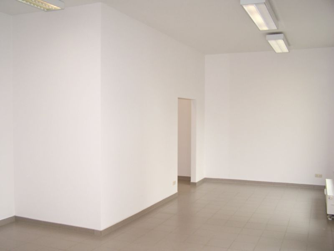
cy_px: 126
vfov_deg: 37.7
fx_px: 367
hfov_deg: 49.0
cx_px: 167
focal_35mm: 38
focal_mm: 6.3
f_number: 2.8
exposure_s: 1/60
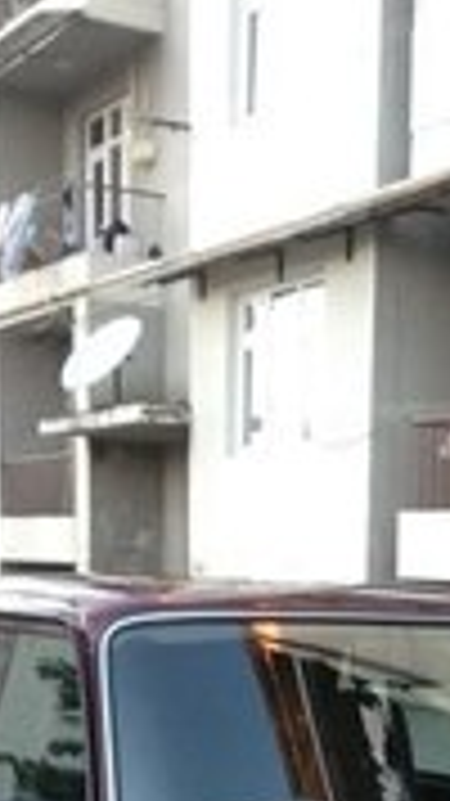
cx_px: 464
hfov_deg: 15.0
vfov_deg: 24.6
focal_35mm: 79
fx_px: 1677
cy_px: 932
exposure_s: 1/50
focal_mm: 3.81
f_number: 2.2
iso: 500
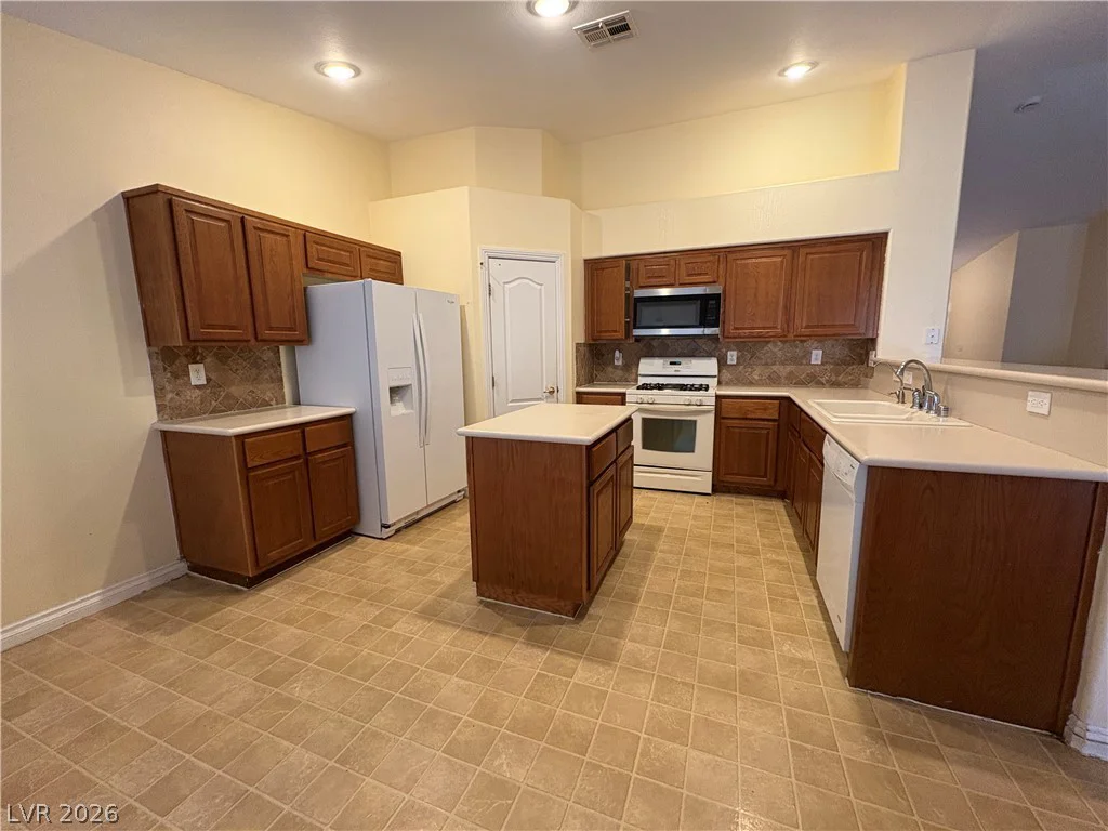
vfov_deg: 85.7
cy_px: 416
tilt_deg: -8.0
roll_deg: +1.0
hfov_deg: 102.1
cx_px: 554
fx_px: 448
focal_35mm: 14
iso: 320
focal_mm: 2.22
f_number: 2.2
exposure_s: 1/60
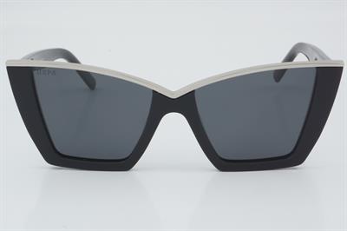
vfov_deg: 16.5
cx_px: 174
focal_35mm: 82
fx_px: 795
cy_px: 116
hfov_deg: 24.6
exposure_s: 1/3
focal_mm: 55
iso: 100
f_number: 32
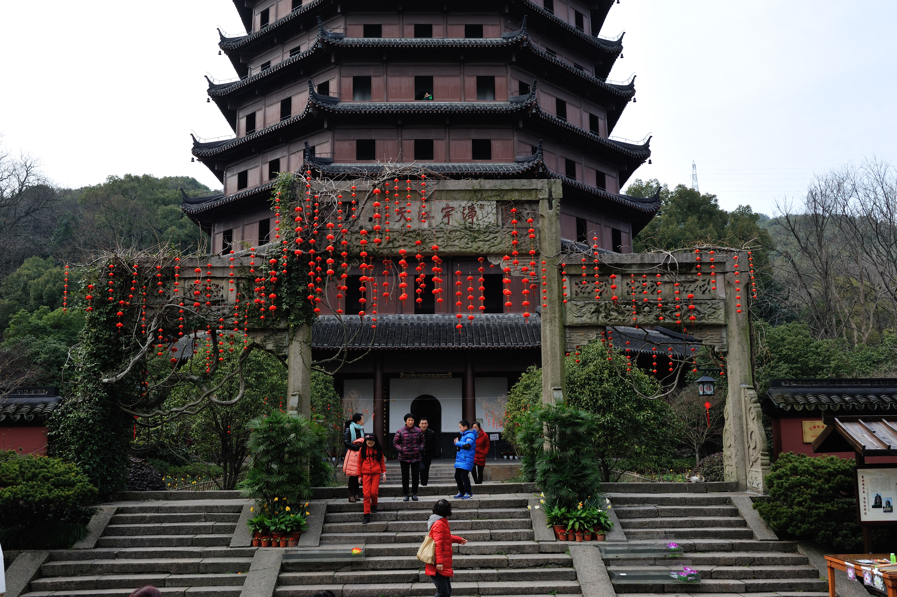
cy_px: 298
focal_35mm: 34
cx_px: 448
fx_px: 847
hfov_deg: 55.8
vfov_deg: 38.8
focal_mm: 34
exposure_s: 1/320
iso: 200
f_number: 6.3
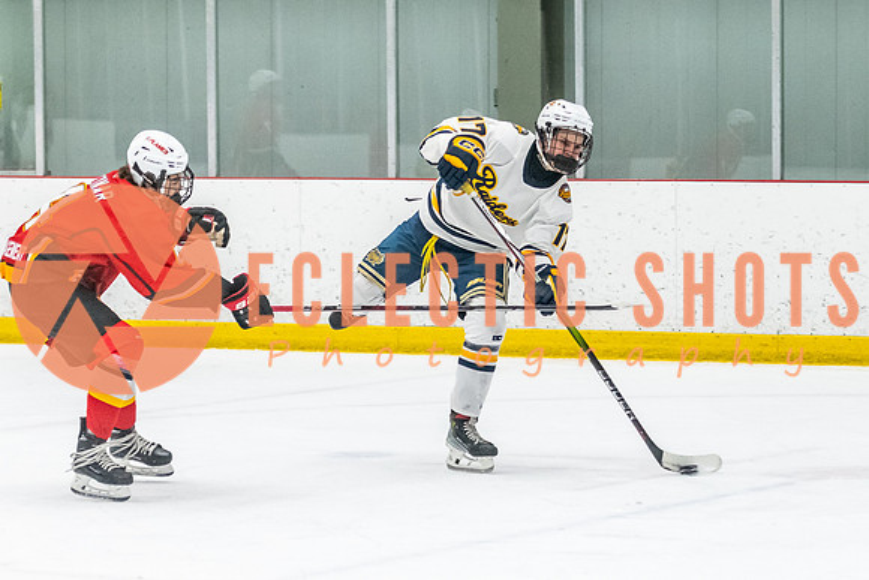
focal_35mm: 190
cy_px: 423
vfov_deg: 7.2
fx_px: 4585
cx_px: 623
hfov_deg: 10.8
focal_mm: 82
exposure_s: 1/800
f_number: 2.8
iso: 3200
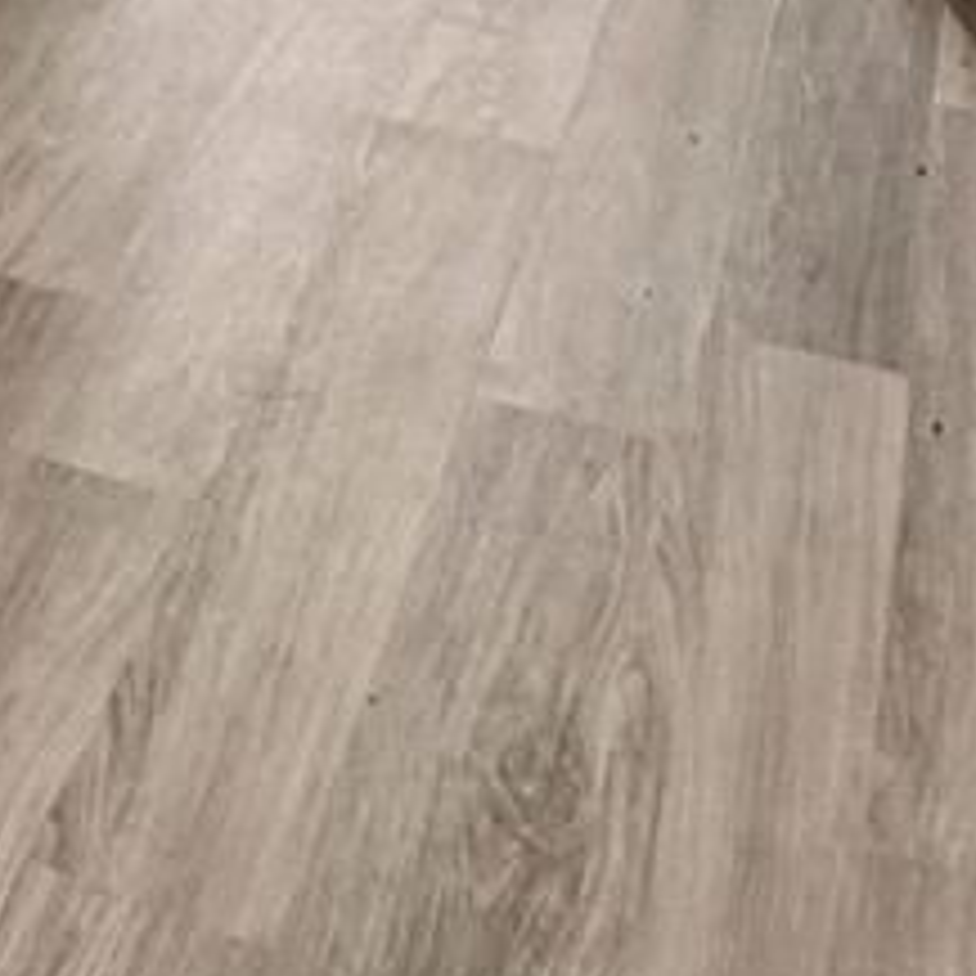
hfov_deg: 14.8
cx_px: -1034
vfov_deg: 13.7
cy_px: -1313
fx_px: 2999
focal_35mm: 94
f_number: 8
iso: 1000
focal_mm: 10
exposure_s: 1/30
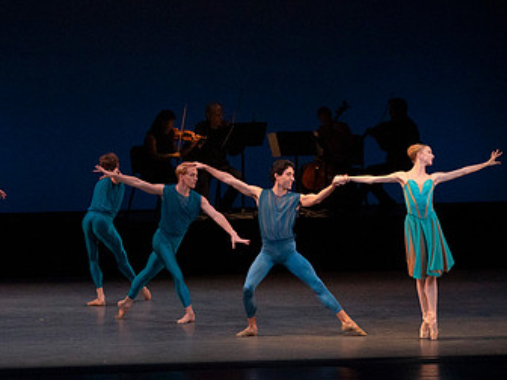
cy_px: 149
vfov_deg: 5.5
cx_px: 205
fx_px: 3940
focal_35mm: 269
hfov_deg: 7.4
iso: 8000
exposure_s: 1/400
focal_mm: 162
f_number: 7.1
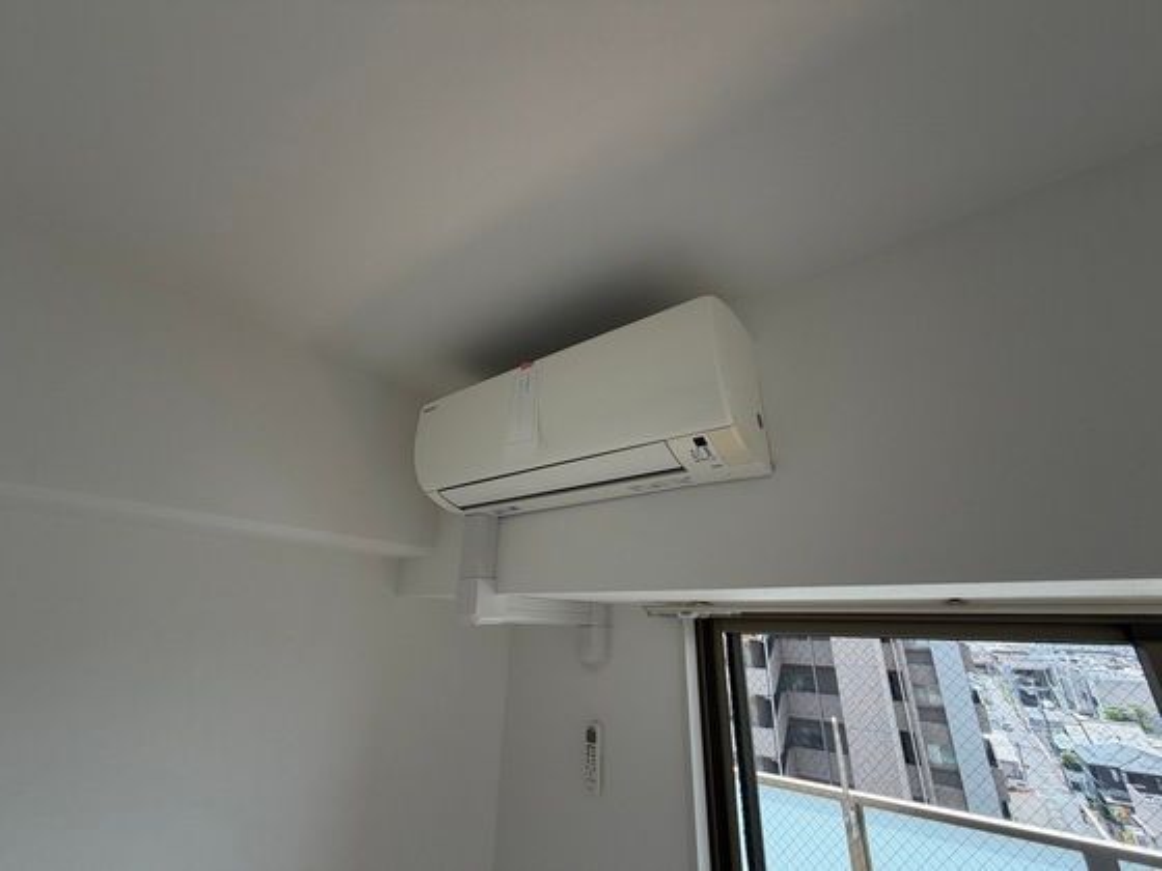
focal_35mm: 14
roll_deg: -1.2
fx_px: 470
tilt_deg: +20.9
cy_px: 436
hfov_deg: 102.1
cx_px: 581
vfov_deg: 85.7
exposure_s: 1/179
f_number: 2.2
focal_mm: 2.22
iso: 50
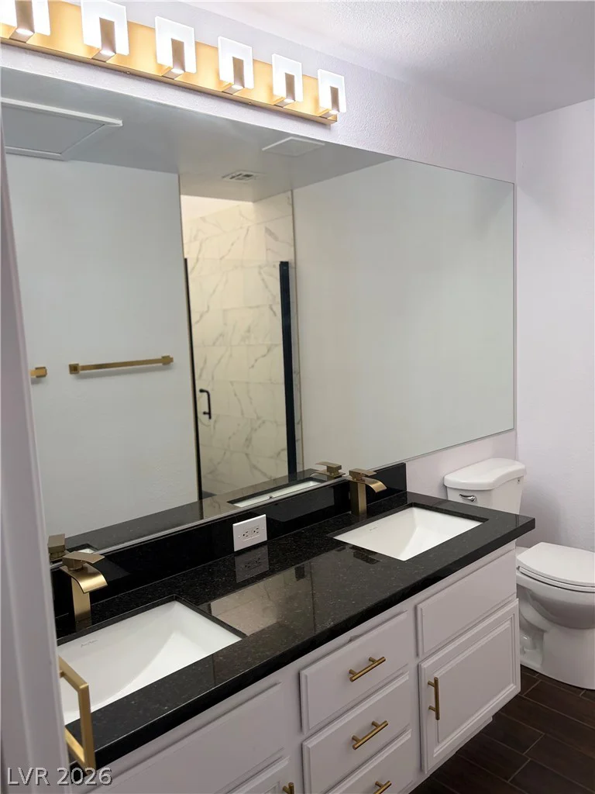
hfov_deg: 53.1
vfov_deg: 67.3
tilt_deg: -6.3
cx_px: 298
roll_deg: +3.8
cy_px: 397
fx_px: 596
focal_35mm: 26
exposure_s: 1/132
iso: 80
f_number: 1.6
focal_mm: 5.96
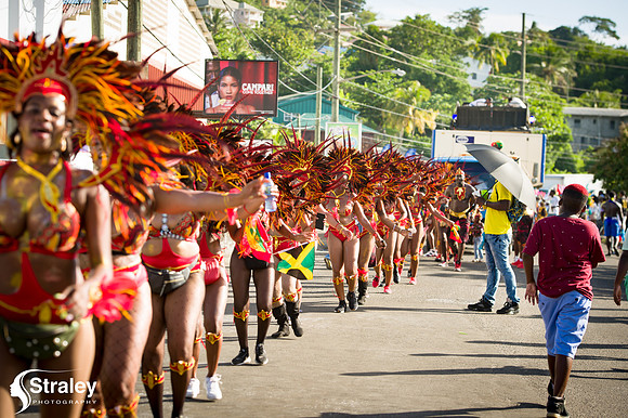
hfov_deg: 22.6
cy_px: 209
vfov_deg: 15.2
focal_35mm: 90
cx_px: 314
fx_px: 1569
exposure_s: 1/200
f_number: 5.6
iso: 100
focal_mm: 90
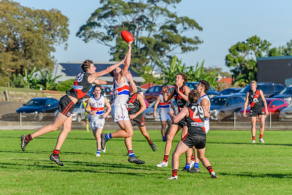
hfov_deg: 8.8
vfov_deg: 5.9
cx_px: 145
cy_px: 90
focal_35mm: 235
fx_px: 1904
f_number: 8
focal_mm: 210
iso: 800
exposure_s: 1/2000
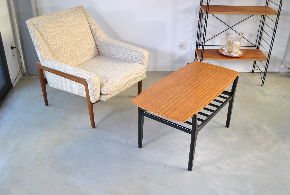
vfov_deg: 34.4
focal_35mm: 39
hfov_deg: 49.5
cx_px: 145
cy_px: 98
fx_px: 315
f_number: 4.5
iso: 200
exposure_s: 1/40
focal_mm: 26
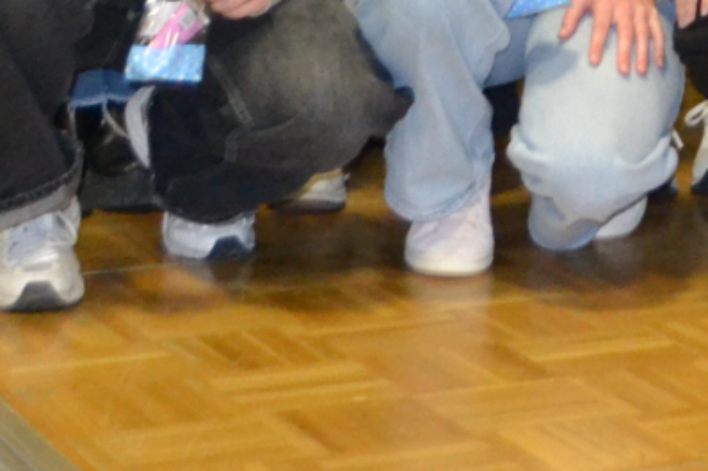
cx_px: 1108
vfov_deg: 7.6
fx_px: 3342
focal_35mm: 170
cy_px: -591
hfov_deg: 11.5
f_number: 3.8
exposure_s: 1/60
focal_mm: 22
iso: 2500
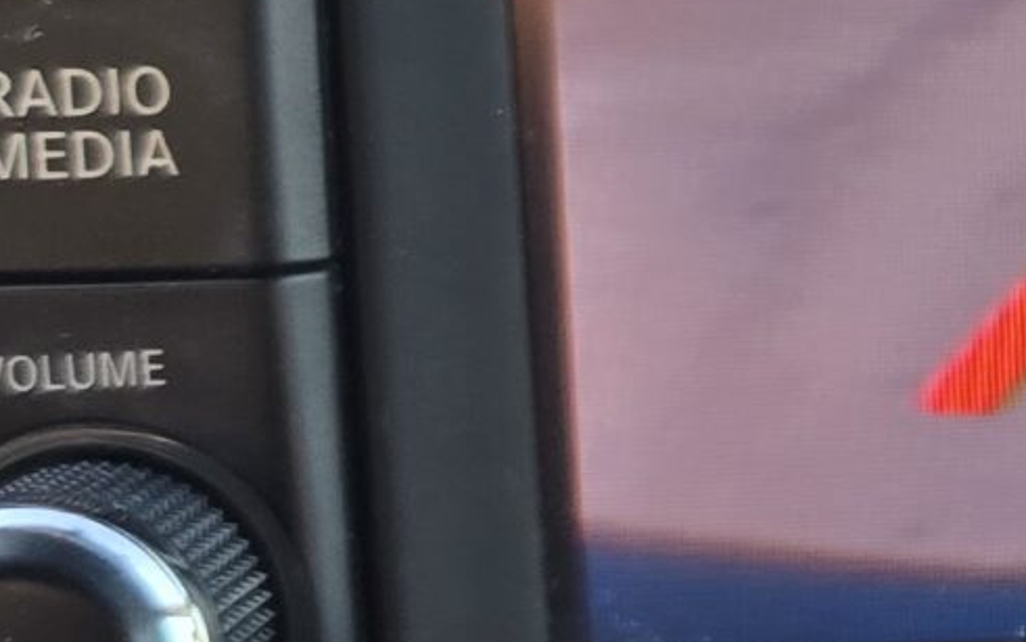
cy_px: -29
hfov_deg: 14.6
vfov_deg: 10.2
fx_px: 3552
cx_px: 1787
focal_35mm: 127
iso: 100
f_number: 1.7
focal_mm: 6.3
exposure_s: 1/180
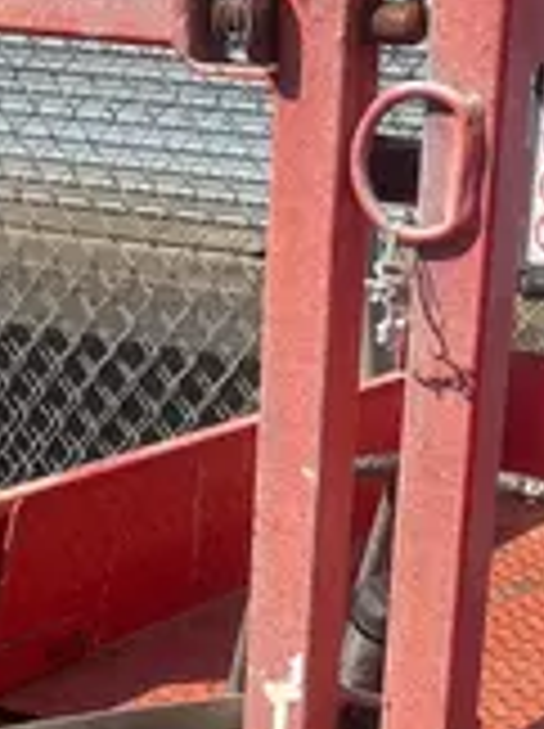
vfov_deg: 15.8
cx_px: 256
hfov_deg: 12.5
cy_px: 974
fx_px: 2479
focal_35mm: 118
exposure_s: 1/2571
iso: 50
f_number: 1.6
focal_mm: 5.1
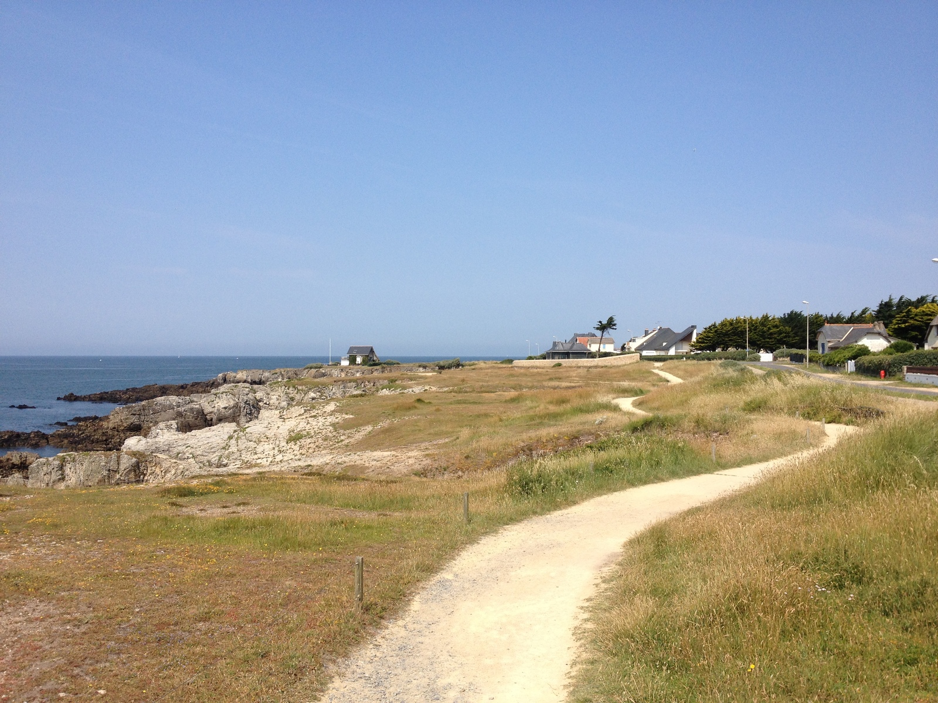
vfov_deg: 40.7
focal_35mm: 35
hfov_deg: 52.6
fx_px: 948
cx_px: 469
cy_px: 352
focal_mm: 4.28
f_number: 2.4
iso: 50
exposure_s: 1/2123
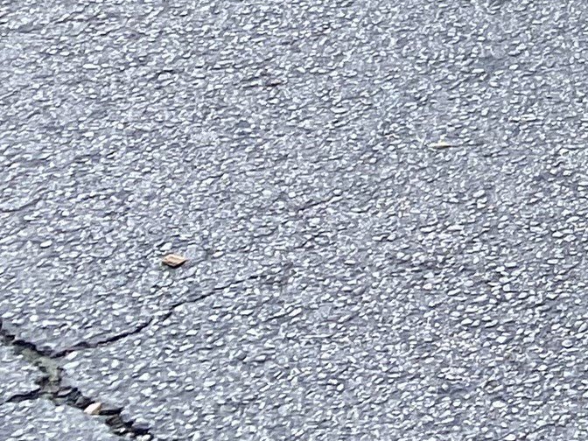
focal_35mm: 156
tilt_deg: -5.4
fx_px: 2650
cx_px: 1344
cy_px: -783
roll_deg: -1.6
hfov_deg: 11.0
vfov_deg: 8.3
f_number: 1.8
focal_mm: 4.25
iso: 32
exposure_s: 1/733
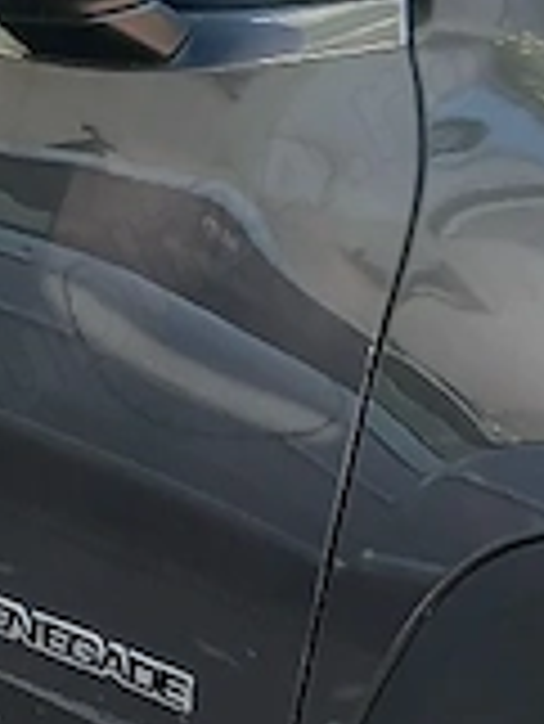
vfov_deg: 14.7
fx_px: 2804
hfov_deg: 10.6
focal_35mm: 134
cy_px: 355
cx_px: -328
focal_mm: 4
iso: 50
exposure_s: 1/50
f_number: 1.8
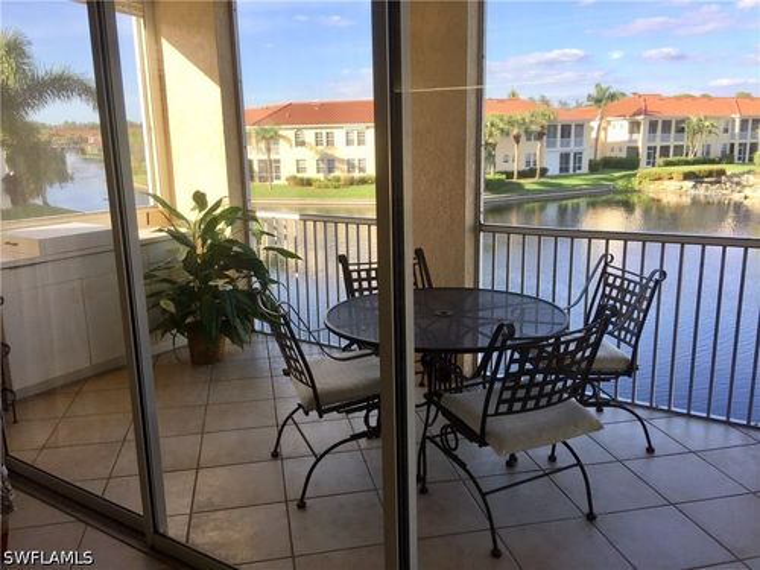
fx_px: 637
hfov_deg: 61.7
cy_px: 285
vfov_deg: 48.2
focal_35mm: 29
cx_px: 380
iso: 32
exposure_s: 1/237
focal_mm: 4.15
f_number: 2.2
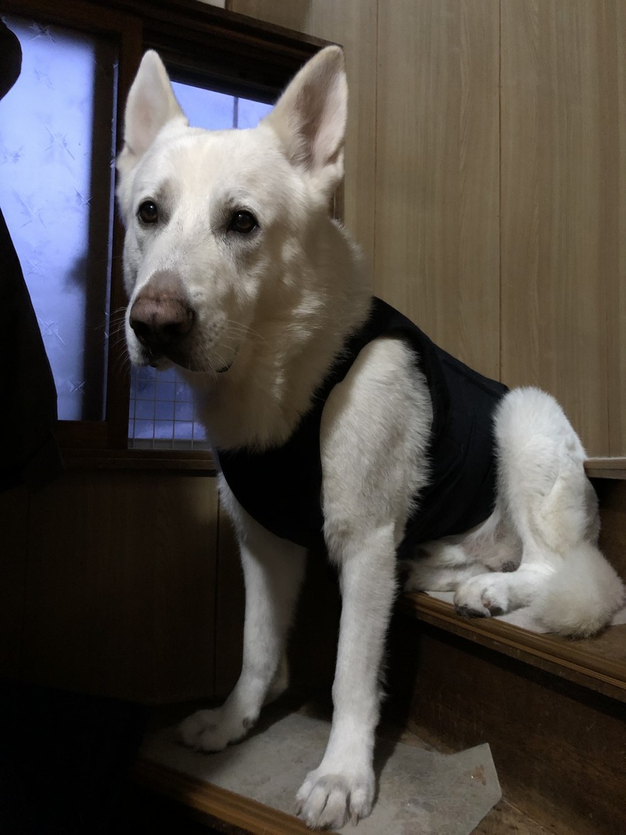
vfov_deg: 63.4
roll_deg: -0.2
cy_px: 418
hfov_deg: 49.7
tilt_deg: +2.6
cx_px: 313
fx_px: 675
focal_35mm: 28
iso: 125
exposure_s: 1/4
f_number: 1.8
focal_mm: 4
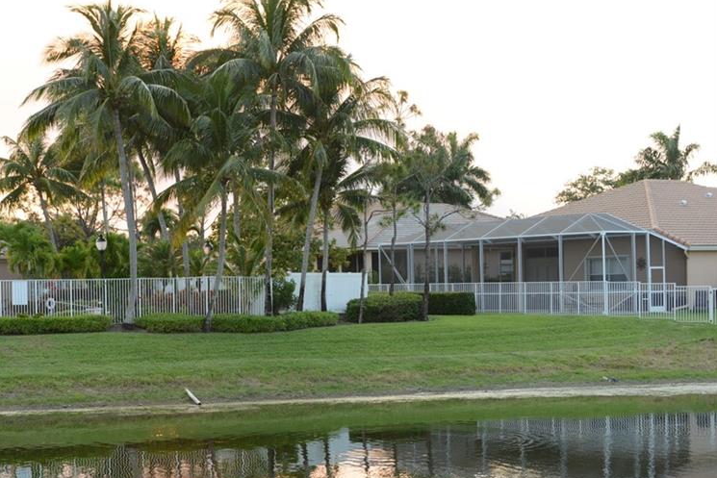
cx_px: 229
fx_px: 1315
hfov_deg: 30.2
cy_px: 310
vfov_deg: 20.6
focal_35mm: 66
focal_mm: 48
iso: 800
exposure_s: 1/320
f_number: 7.1
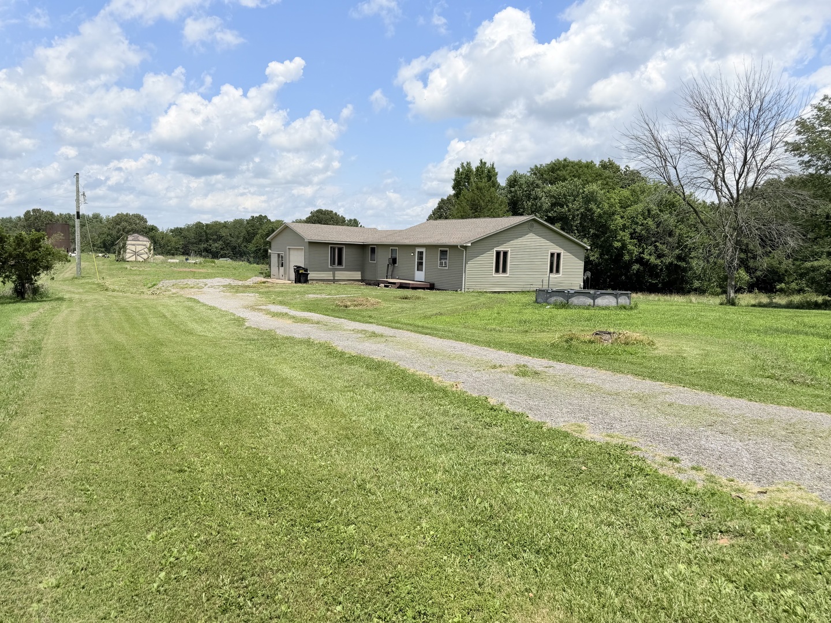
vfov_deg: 56.8
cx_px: 416
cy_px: 312
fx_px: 576
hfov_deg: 71.6
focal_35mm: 24
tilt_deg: -6.6
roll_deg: -1.3
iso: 80
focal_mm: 6.76
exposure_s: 1/7353
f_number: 1.78
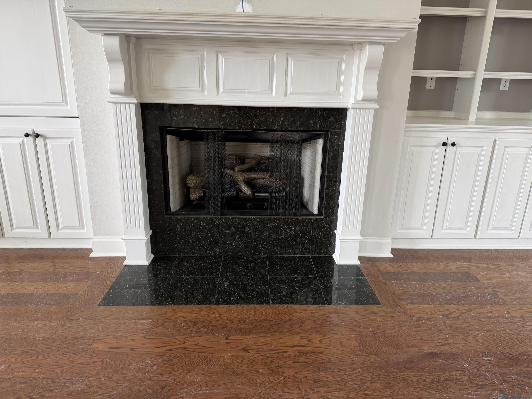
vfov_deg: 56.8
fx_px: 369
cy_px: 200
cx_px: 266
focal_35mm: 24
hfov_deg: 71.6
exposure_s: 1/121
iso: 160
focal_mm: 6.76
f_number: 1.78
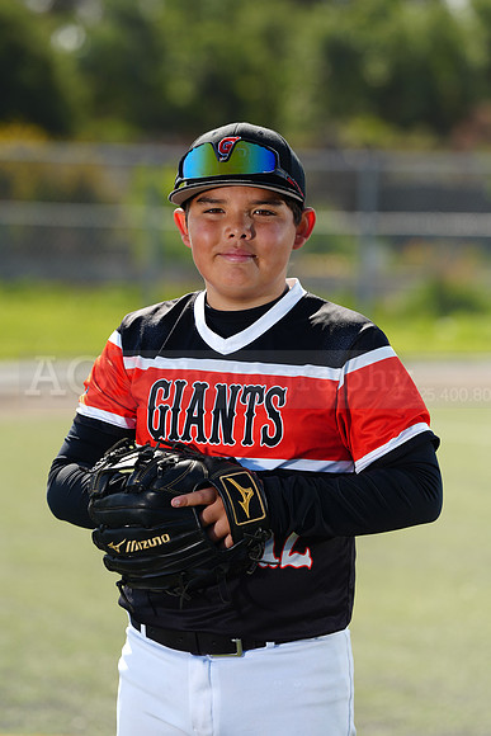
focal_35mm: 200
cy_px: 368
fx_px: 4089
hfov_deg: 6.9
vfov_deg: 10.3
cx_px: 246
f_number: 5
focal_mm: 200
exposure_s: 1/250
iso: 64
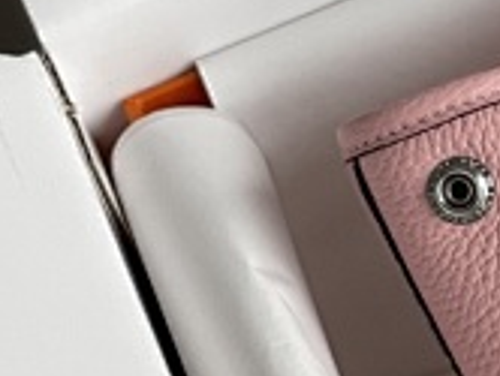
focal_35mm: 250
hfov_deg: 7.7
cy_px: 87
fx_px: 3616
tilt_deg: -44.7
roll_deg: +12.5
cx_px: 904
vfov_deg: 6.0
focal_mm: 6
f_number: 2
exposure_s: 1/320
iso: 32
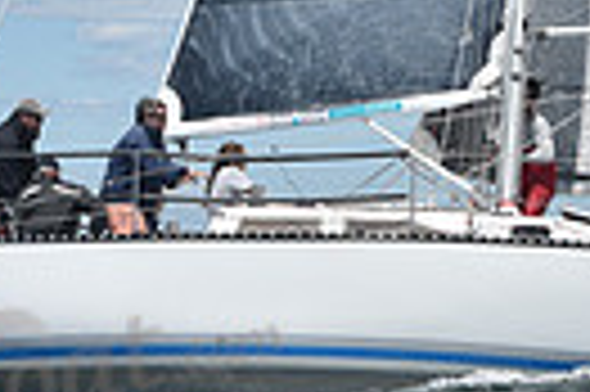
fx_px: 5074
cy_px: 106
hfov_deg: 6.6
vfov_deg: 4.4
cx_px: 518
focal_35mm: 310
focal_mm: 70
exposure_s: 1/800
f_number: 10
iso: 250
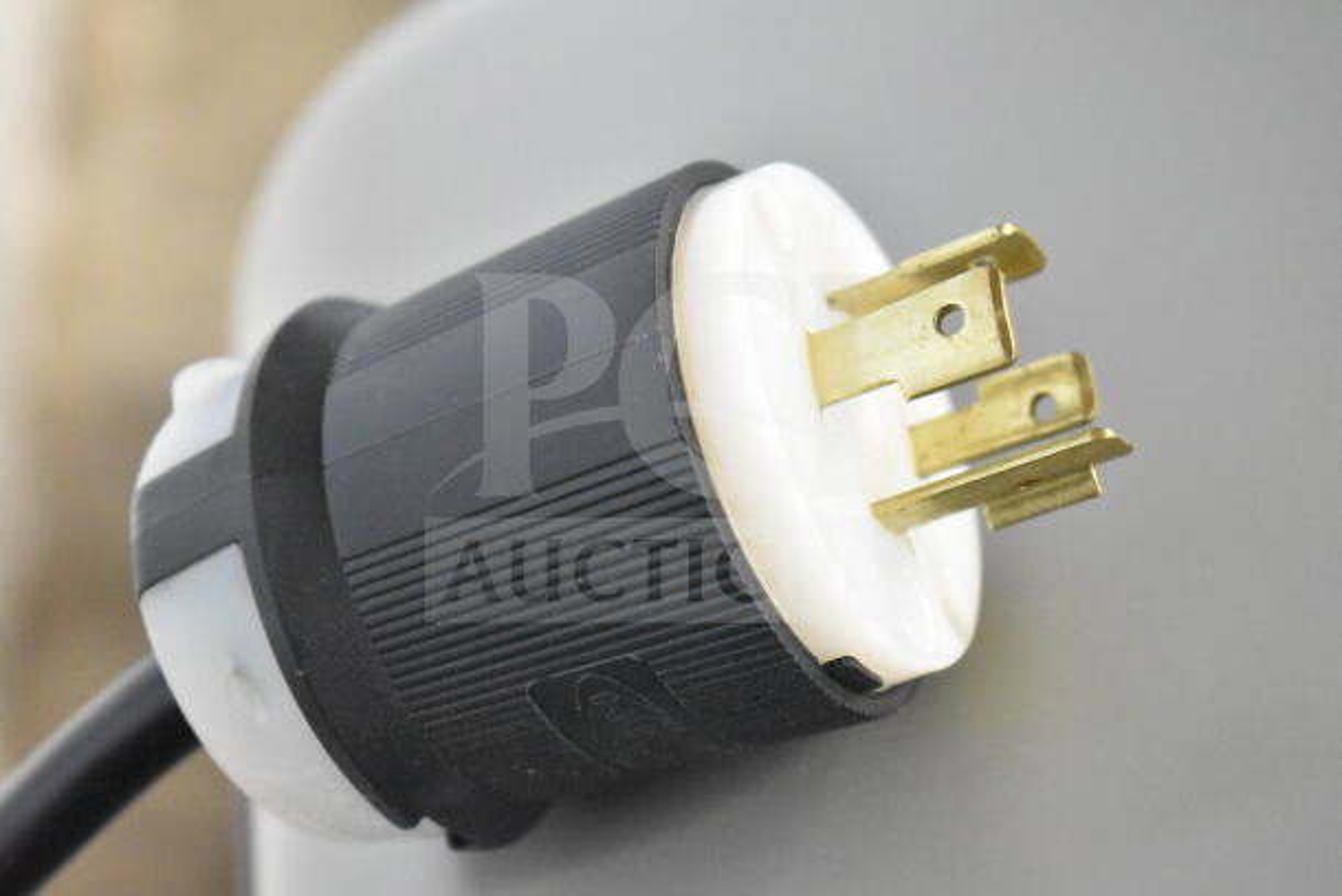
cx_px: 671
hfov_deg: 24.6
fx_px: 3076
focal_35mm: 82
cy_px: 448
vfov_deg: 16.6
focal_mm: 55
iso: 14400
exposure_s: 1/100
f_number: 5.6
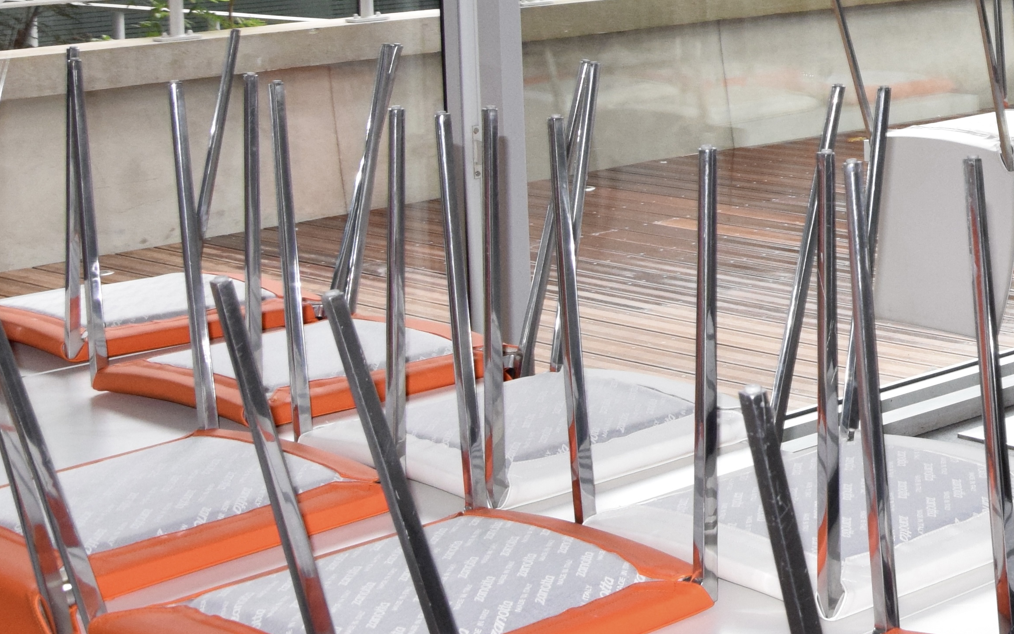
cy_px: -133
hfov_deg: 22.3
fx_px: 2303
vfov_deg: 15.1
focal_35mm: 83
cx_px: 1304
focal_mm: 21
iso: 1600
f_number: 8
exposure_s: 1/200
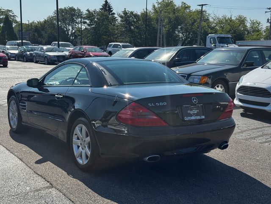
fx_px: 376
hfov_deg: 39.7
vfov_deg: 30.3
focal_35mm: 48
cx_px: 136
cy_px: 102
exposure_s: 1/3096
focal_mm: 6.76
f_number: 1.78
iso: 64
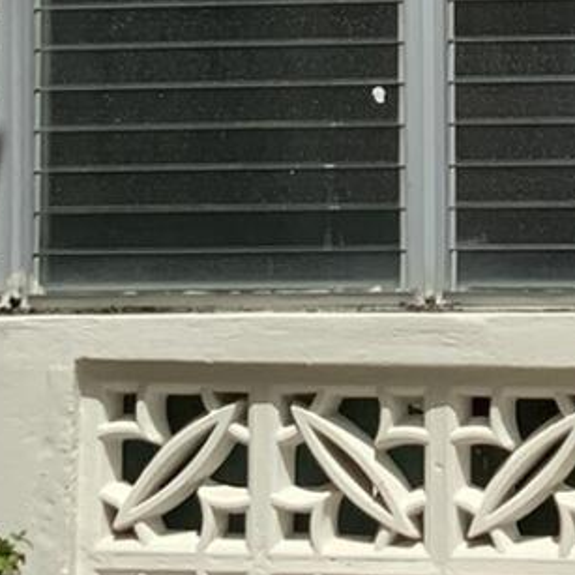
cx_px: 599
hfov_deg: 10.4
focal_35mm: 167
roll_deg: +0.8
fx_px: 3138
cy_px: -214
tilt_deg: +4.2
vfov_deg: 10.2
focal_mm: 3
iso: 20
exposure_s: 1/4065
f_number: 1.8
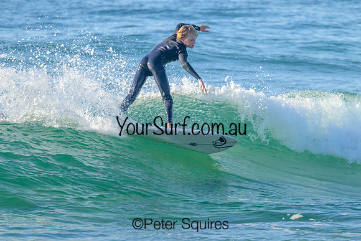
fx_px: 10356
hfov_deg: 2.0
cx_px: 208
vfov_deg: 1.3
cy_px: 104
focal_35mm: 1033
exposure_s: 1/2000
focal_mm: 800
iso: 1400
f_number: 11
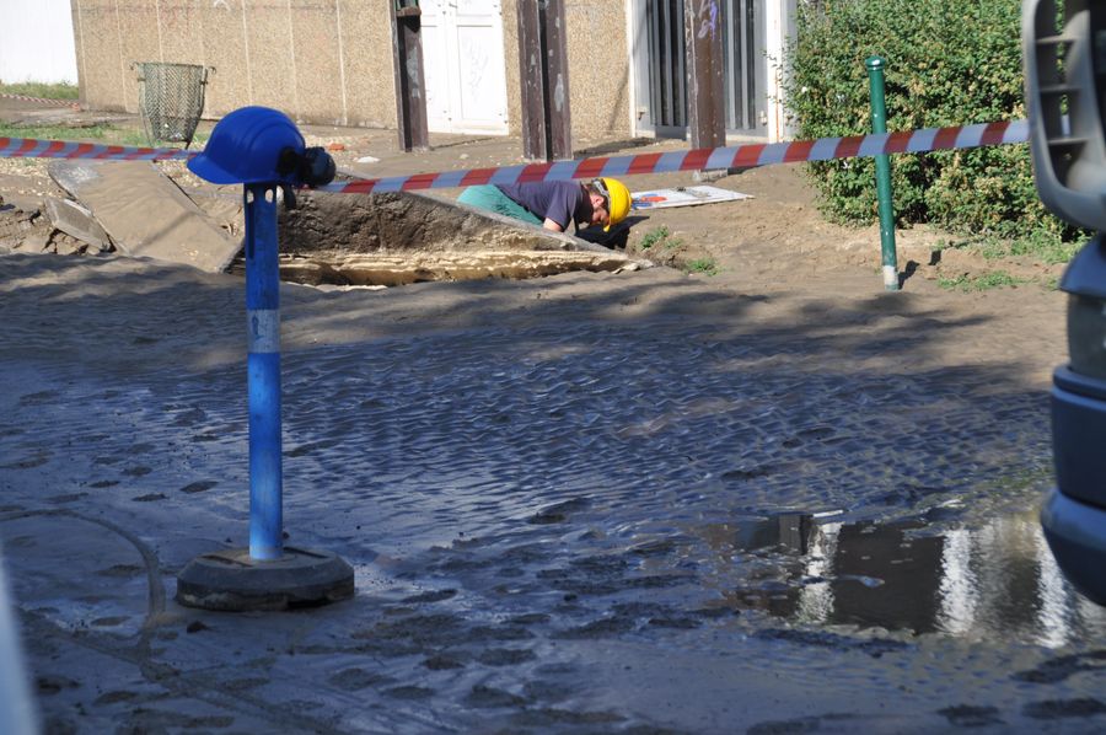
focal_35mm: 93
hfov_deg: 21.9
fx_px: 2854
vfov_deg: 14.7
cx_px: 553
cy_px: 368
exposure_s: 1/640
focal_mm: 62
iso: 200
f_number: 6.3
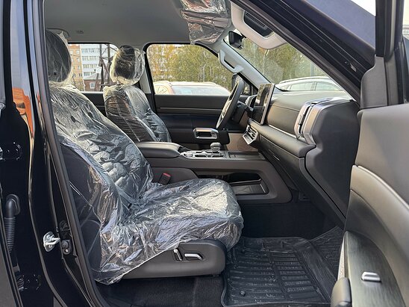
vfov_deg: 56.8
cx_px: 204
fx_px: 284
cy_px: 154
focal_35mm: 24
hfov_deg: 71.6
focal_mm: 6.76
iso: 200
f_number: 1.78
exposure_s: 1/121
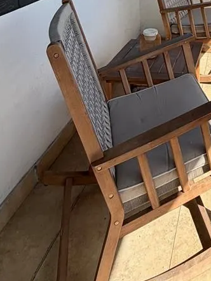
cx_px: 224
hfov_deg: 33.5
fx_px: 309
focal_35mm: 38
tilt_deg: -7.6
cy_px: -38
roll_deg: +0.9
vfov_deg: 38.9
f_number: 2.2
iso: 32
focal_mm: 2.22
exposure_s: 1/770
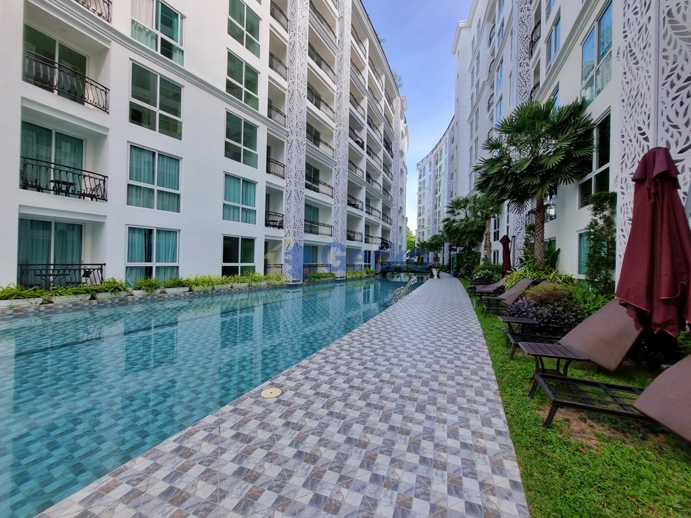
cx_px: 346
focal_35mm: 13
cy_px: 259
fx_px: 260
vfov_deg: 89.9
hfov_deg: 106.2
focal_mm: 1.74
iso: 50
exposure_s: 1/393
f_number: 2.2
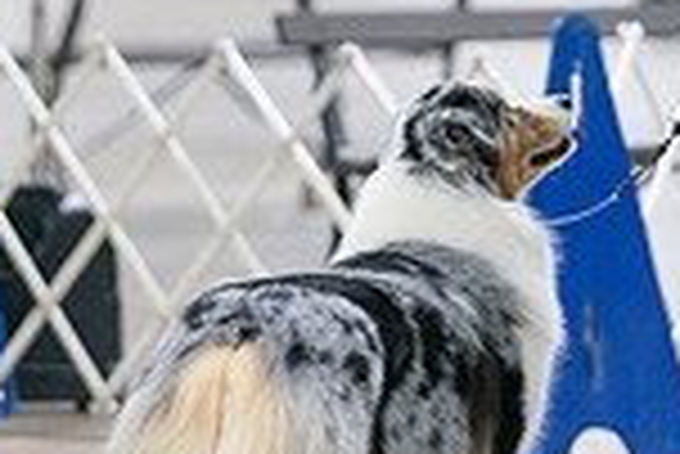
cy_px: -11
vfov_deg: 2.7
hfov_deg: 4.1
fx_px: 9510
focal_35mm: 503
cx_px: 234
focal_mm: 131
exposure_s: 1/250
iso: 5000
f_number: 2.8
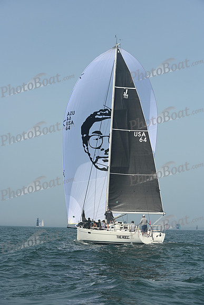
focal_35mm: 70
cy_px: 152
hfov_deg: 19.5
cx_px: 102
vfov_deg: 28.8
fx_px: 595
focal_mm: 70
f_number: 7.1
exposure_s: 1/1250
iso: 320
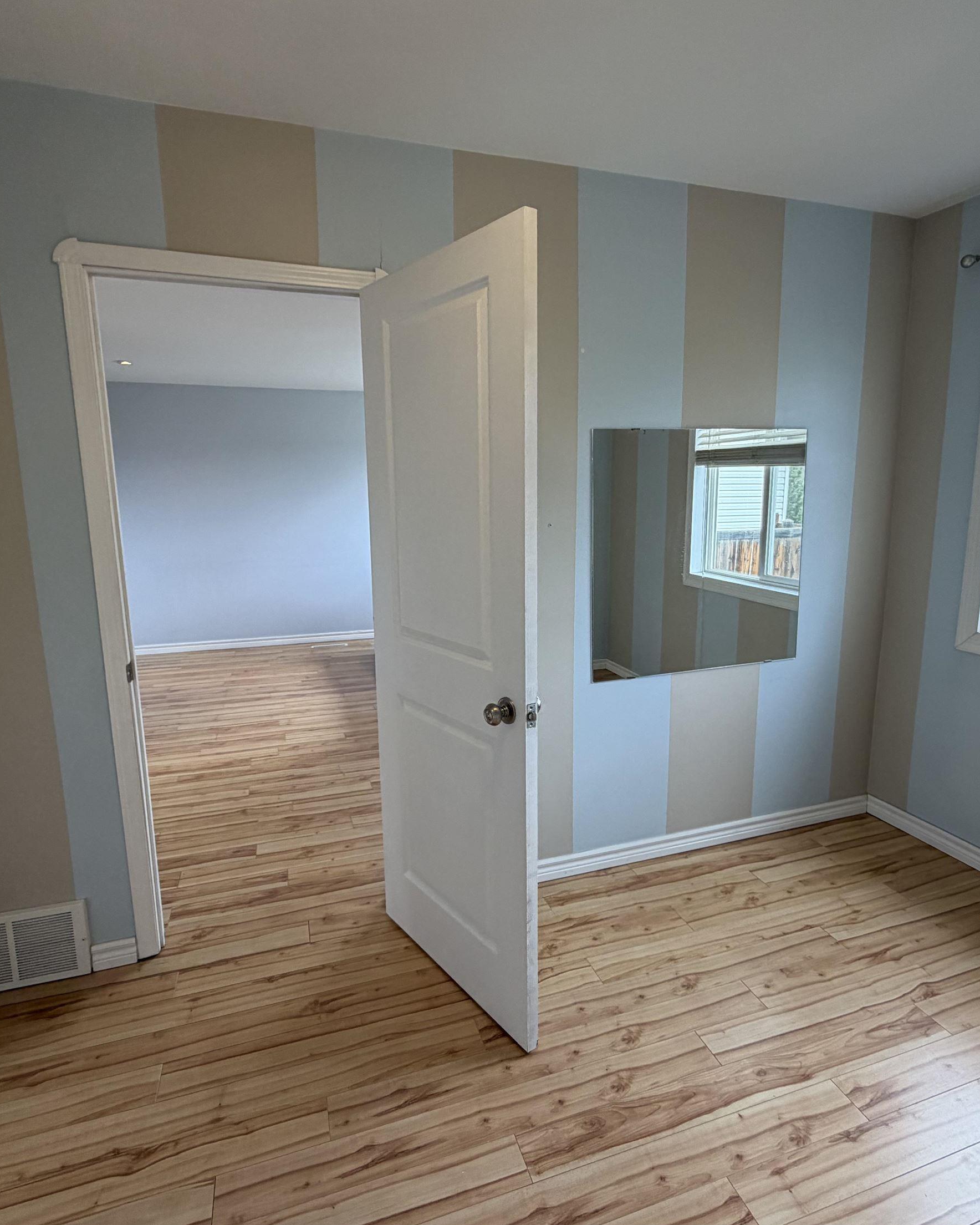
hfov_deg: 70.8
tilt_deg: -6.6
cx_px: 509
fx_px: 689
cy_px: 603
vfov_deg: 83.3
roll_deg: +1.0
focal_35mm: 19
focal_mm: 2.22
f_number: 2.2
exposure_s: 1/120
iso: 125
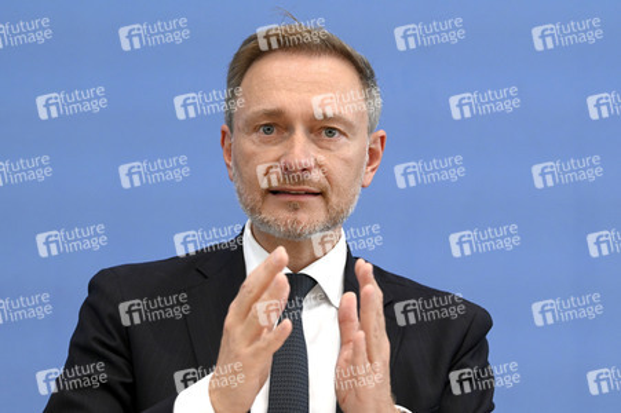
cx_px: 310
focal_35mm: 135
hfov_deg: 15.2
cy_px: 206
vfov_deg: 10.1
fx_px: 2327
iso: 3200
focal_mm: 135
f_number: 5.6
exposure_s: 1/800
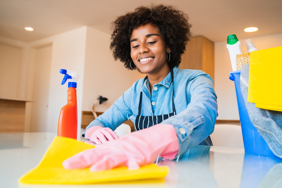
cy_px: 94
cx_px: 141
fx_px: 274
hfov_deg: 54.4
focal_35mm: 35
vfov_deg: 37.9
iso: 250
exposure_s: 1/100
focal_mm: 35
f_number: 4.5
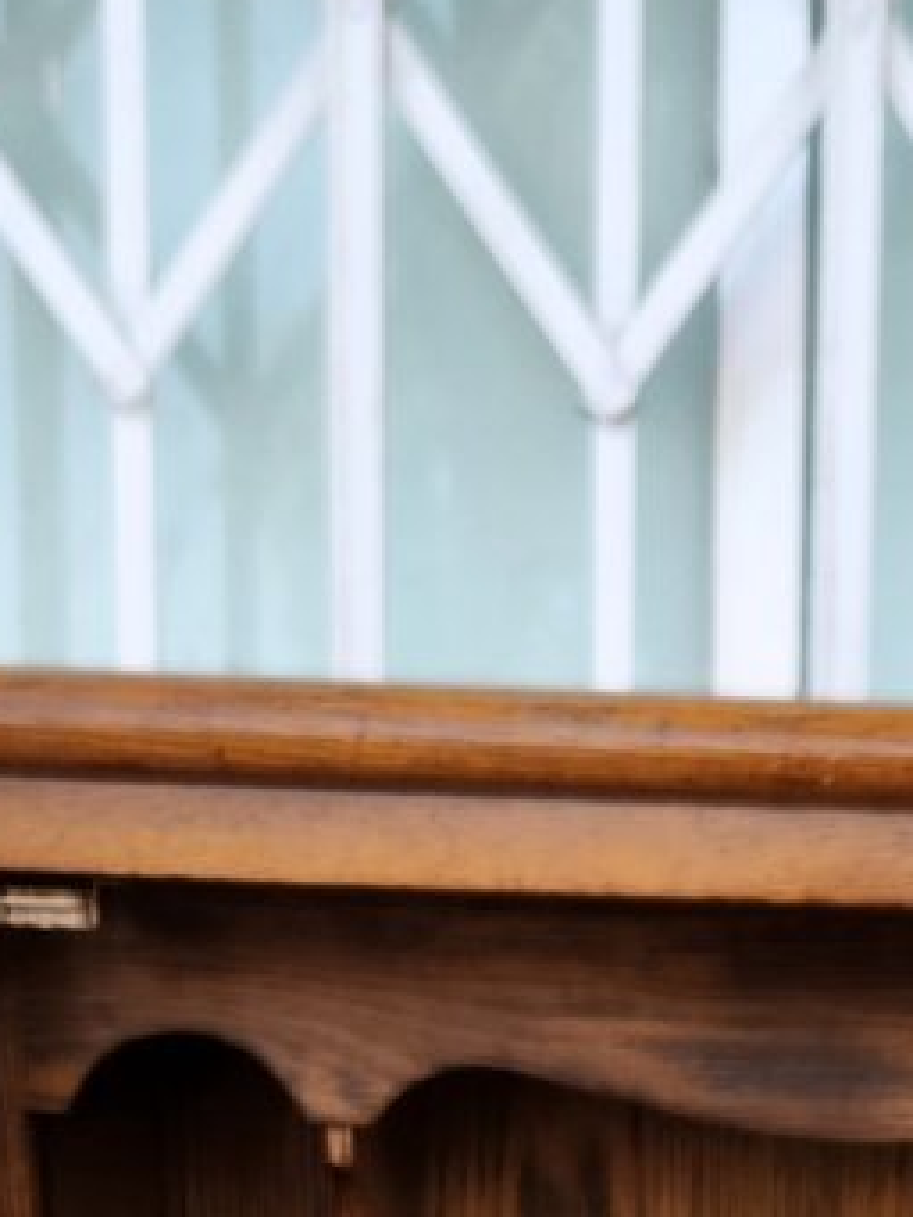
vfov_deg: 15.4
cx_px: 1063
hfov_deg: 13.4
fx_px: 3796
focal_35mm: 108
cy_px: 2250
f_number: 1.8
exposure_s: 1/180
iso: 25
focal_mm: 5.4
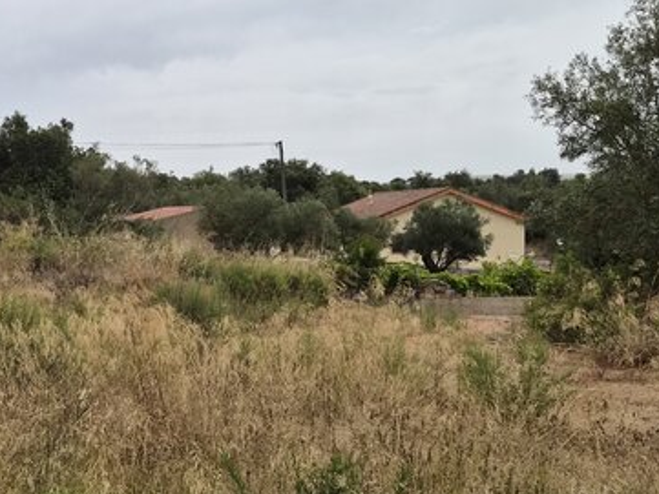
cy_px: 241
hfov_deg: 36.2
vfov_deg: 28.6
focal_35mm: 51
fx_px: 971
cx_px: 128
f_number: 1.8
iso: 80
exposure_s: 1/6224
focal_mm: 5.4
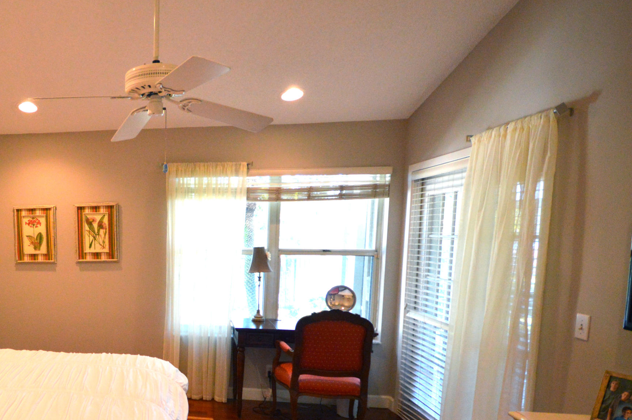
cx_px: 92
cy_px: 290
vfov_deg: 48.4
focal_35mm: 26
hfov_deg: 61.3
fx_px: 456
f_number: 4
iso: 1000
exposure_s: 1/60
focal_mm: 10
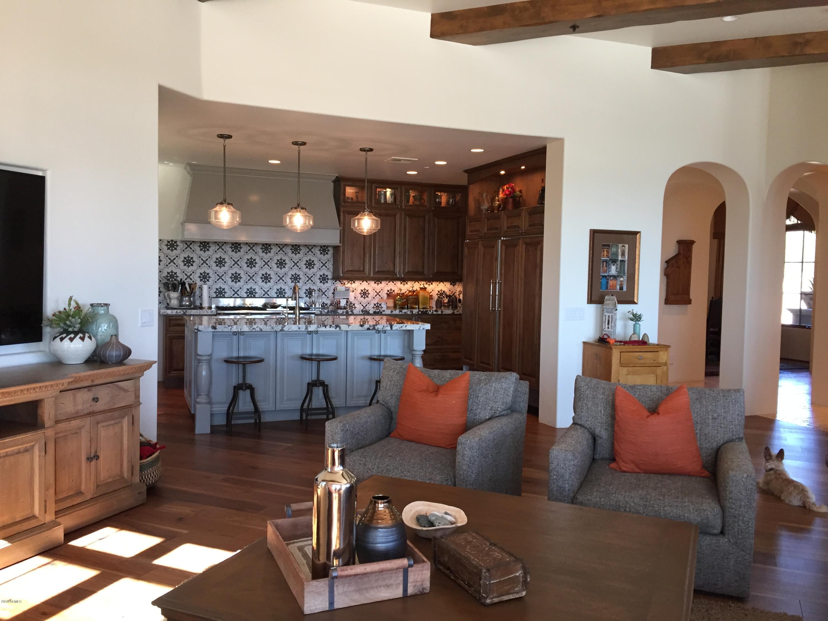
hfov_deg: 61.7
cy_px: 310
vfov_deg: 48.2
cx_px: 414
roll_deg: -0.2
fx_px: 694
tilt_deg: -3.7
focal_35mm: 29
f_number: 2.2
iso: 50
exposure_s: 1/30
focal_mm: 4.15
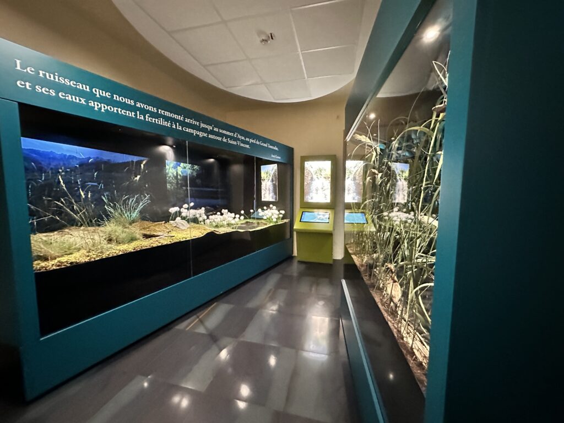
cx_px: 282
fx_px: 228
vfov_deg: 85.7
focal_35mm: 14
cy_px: 212
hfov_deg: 102.1
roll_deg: +0.1
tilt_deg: -6.7
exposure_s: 1/50
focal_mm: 2.22
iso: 1250
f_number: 2.2
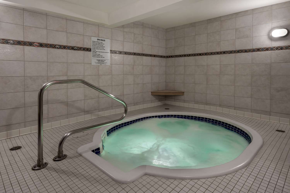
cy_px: 96
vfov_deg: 70.5
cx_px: 145
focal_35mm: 17
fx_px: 137
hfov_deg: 93.3
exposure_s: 1/10
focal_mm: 17
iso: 320
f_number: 11
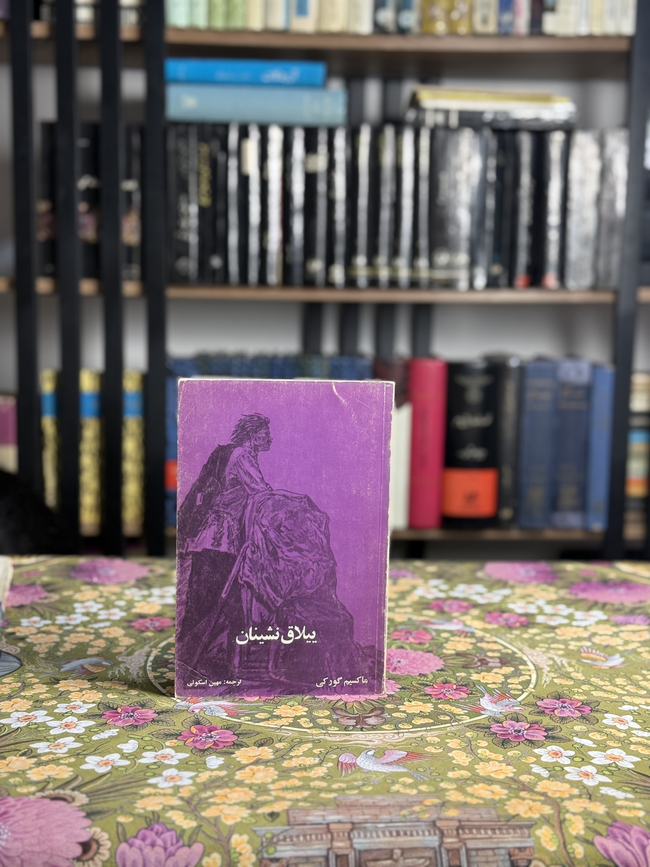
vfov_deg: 39.7
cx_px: 325
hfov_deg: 30.3
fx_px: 1202
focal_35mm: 48
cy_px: 434
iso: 125
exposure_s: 1/100
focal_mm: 6.76
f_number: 1.78
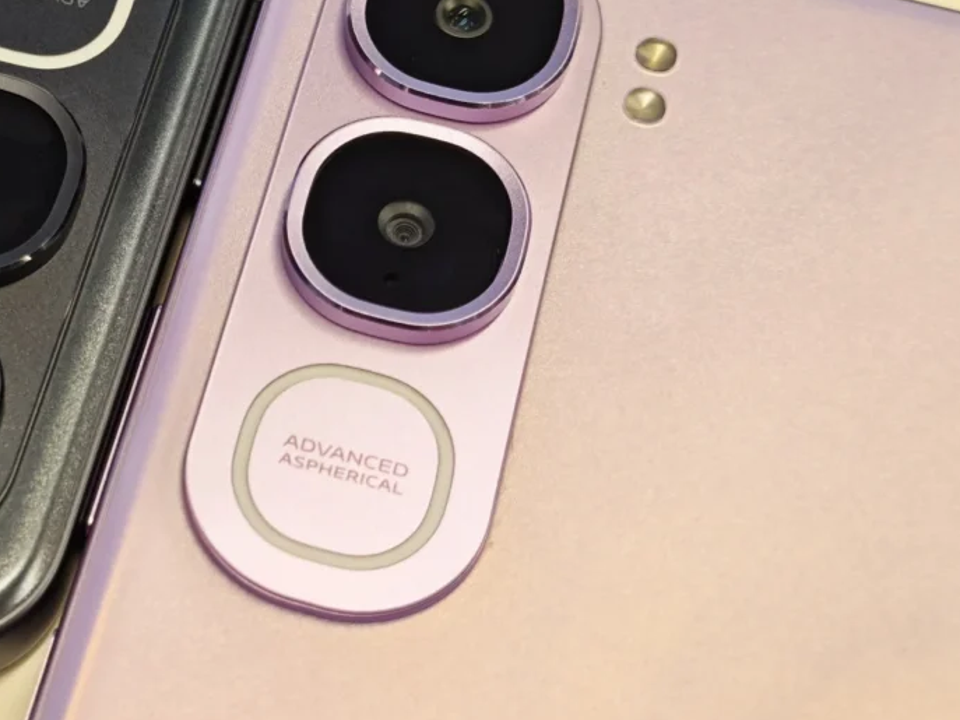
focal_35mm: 83
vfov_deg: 17.7
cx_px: 159
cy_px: 270
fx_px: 2301
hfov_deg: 23.1
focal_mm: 5.4
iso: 50
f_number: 1.6
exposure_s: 1/110
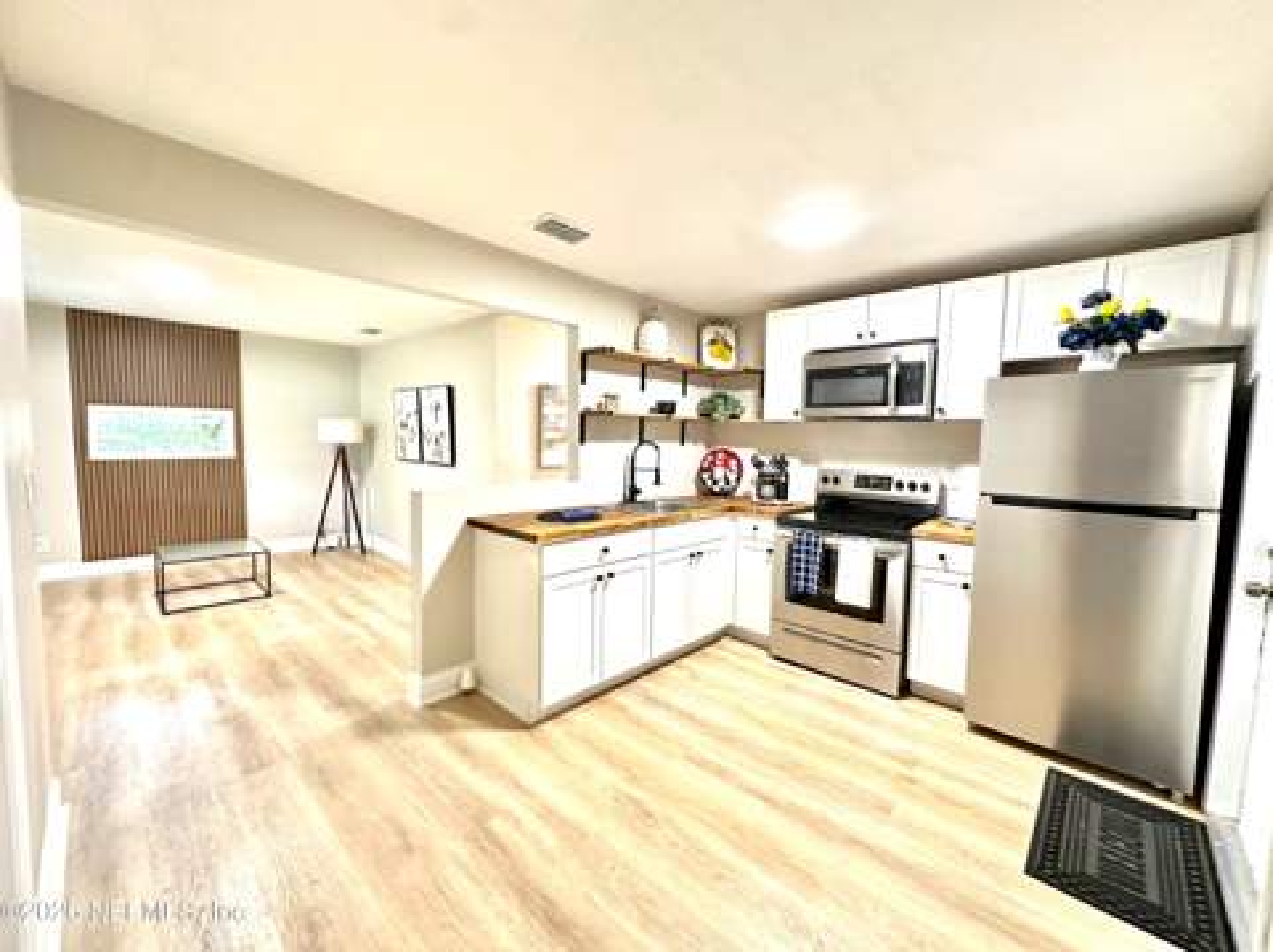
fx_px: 514
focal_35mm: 14
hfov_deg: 102.1
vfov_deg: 85.6
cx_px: 636
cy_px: 476
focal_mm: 2.22
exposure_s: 1/60
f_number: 2.2
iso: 1000
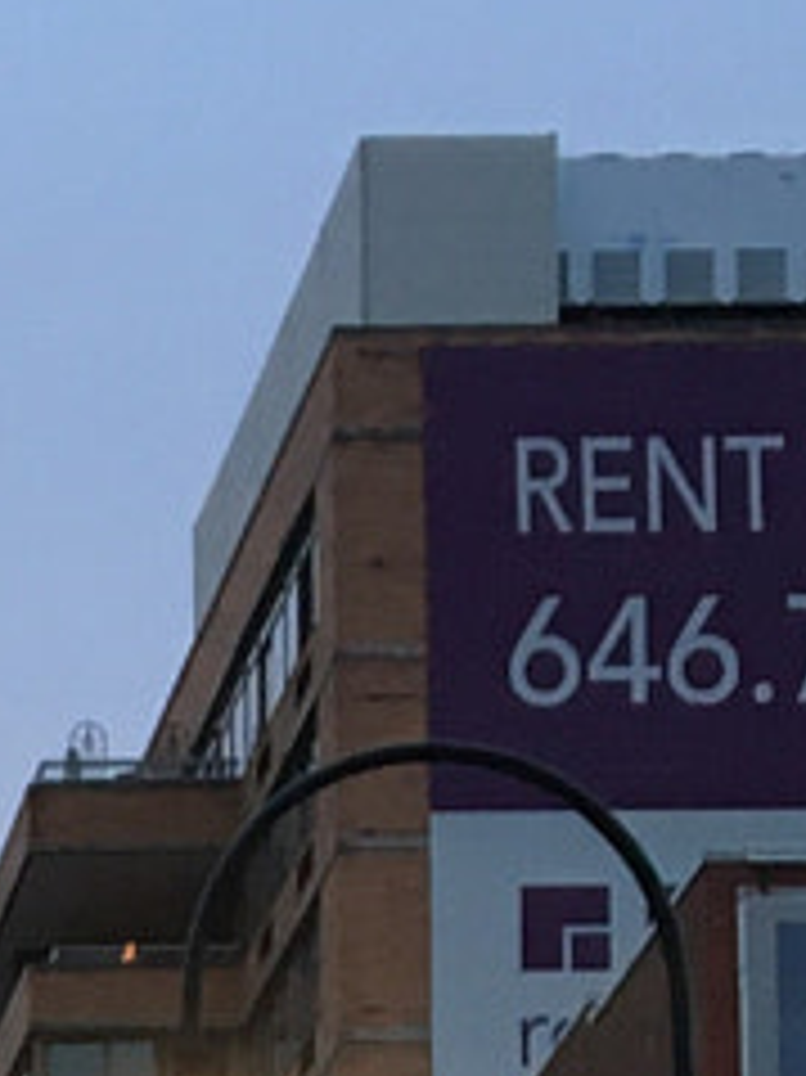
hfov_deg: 7.2
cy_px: 2476
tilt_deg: +7.2
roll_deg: -1.0
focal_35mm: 194
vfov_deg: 9.3
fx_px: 6028
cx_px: -1094
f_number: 2.2
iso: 50
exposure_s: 1/30
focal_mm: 4.15
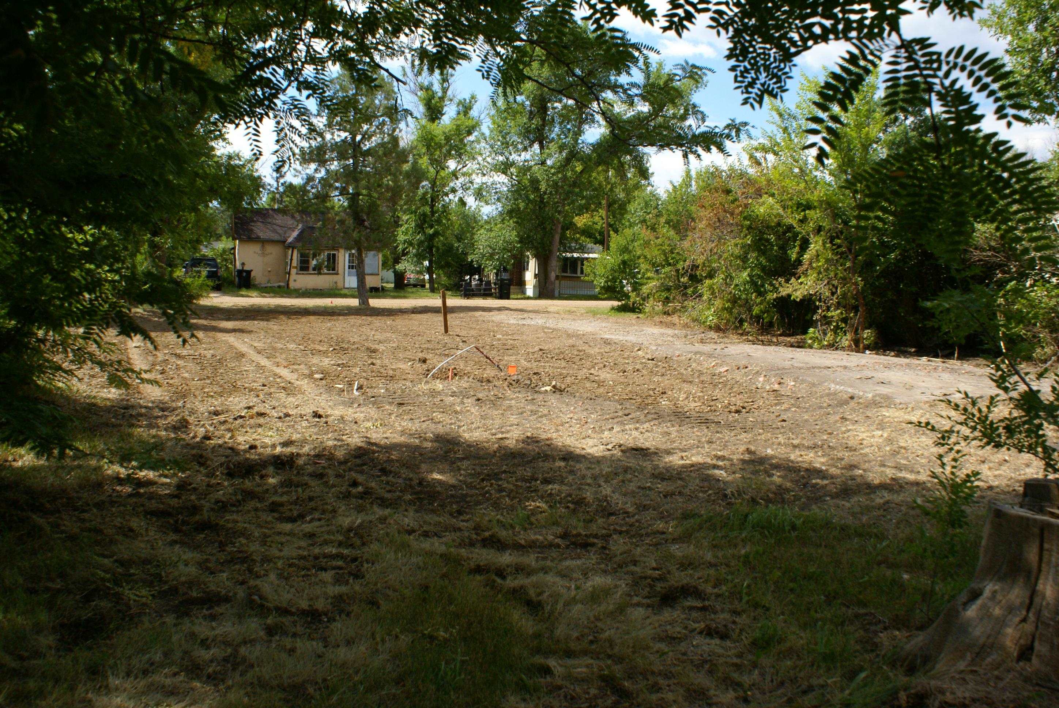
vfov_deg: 43.7
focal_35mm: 30
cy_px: 354
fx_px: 883
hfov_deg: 61.9
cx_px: 530
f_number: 10
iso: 400
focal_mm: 20
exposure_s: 1/500
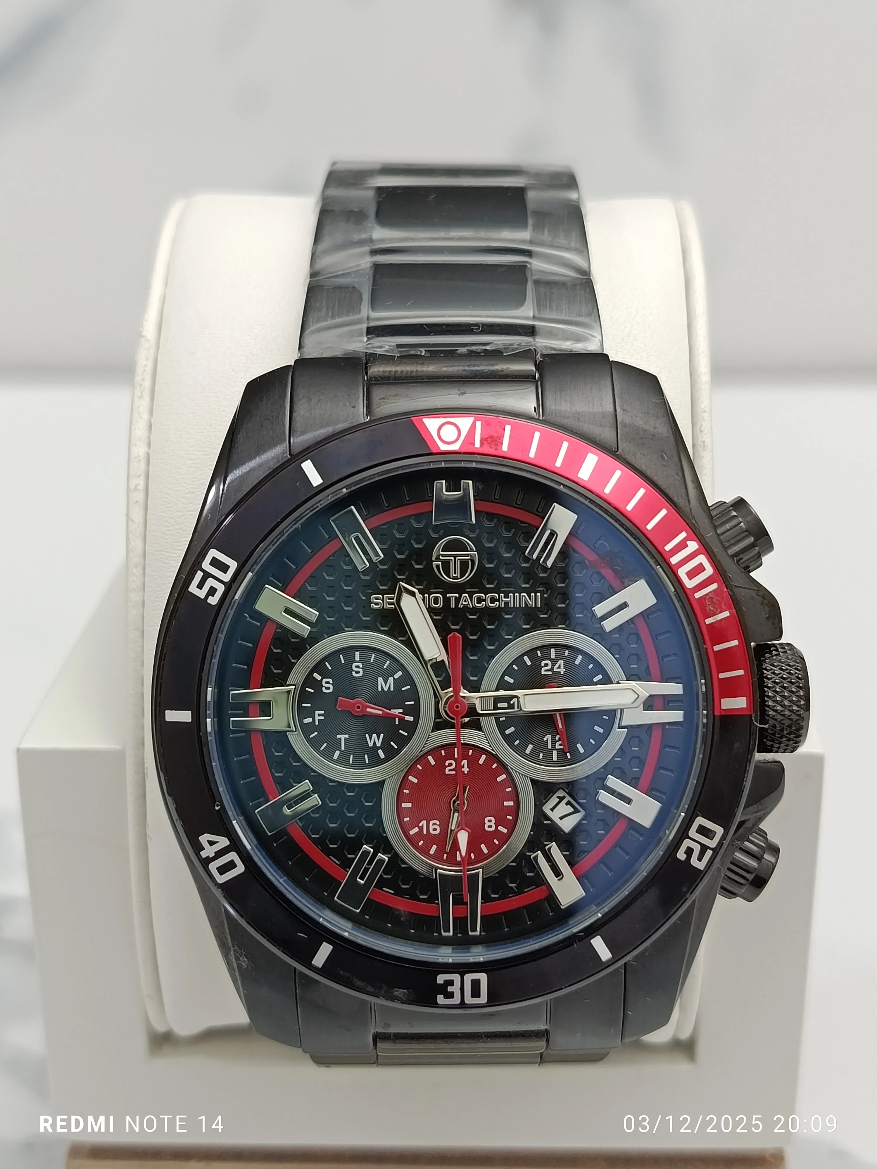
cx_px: 438
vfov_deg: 39.7
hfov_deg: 30.3
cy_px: 584
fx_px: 1621
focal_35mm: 48
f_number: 1.7
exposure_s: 1/100
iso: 392
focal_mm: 5.24
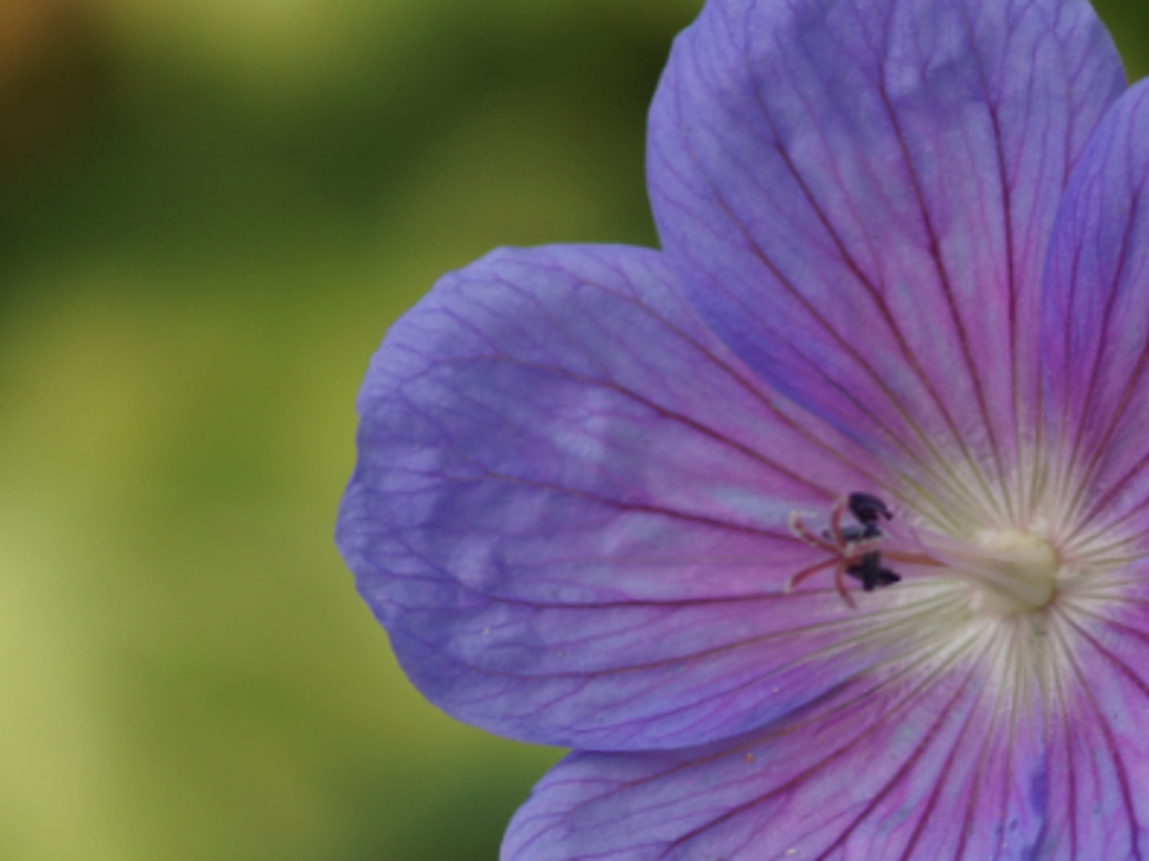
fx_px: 14534
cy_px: 774
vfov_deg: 3.4
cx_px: 1097
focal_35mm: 438
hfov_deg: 4.5
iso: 100
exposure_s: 1/250
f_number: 4.5
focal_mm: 100
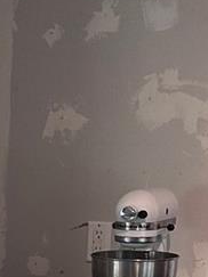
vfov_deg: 12.3
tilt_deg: -14.3
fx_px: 1219
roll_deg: -2.6
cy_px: 440
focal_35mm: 152
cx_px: -27
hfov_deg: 9.6
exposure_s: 1/60
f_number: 1.78
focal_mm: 6.86
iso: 125
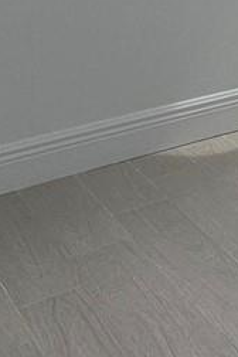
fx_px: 853
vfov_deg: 18.4
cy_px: -289
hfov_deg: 12.3
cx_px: 586
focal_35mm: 86
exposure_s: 1/1173
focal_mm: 2.2
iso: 50
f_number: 2.2
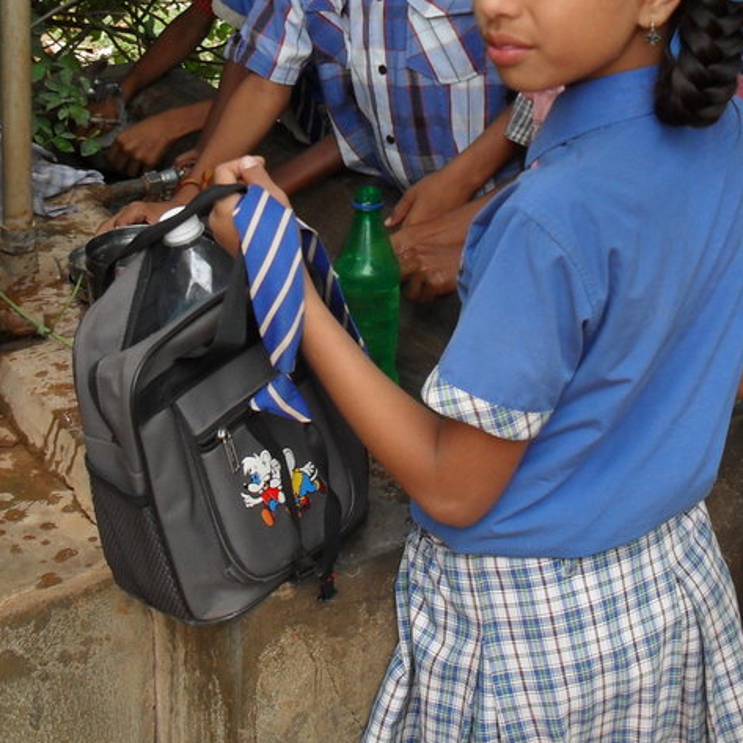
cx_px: 474
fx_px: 1627
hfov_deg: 25.6
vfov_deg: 25.4
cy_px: 170
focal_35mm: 67
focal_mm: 6.3
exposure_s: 1/250
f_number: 3.2
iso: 100
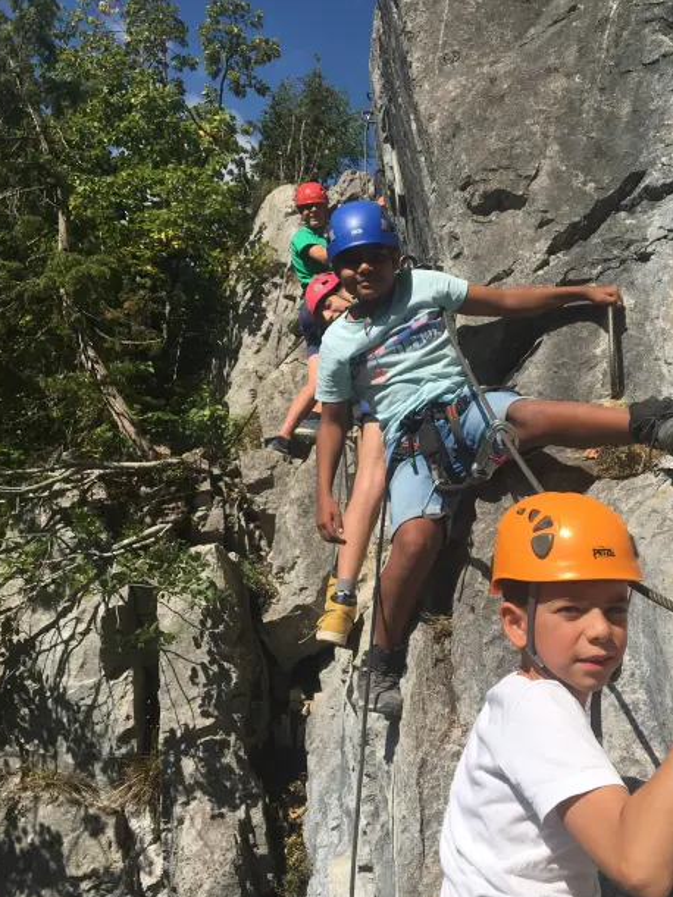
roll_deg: -9.2
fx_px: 985
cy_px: 490
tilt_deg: +7.9
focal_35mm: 38
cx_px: 410
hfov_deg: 37.5
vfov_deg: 48.9
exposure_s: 1/1972
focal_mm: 4.15
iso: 25
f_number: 2.2
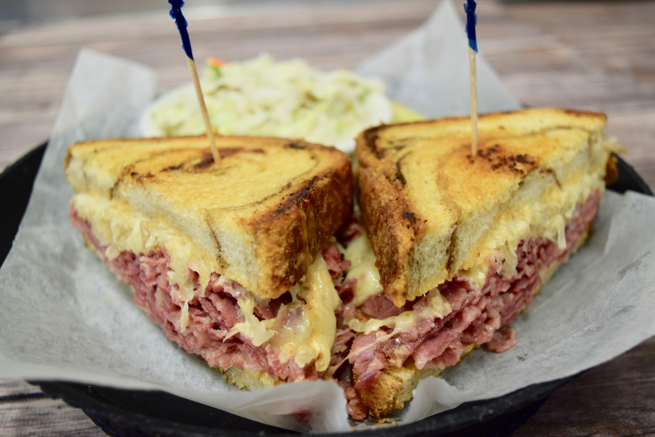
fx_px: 710
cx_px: 328
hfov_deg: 49.6
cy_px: 218
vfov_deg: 34.2
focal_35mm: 39
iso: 500
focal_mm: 26
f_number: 4
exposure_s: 1/60
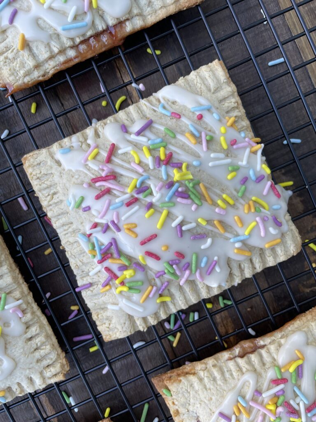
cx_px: 158
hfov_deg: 53.1
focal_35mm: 26
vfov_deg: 67.3
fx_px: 316
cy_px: 211
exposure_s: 1/123
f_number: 1.6
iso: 32
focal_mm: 4.2
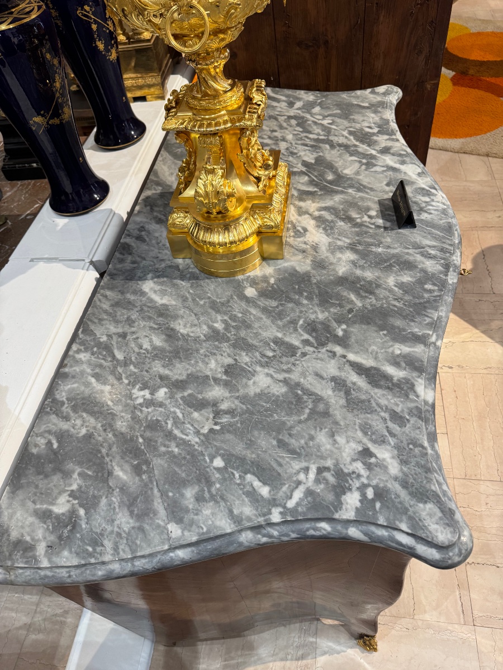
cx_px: 252
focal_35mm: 24
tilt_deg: -50.3
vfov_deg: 71.6
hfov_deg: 56.8
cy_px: 335
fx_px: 465
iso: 200
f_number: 1.78
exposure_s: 1/100
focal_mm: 6.76
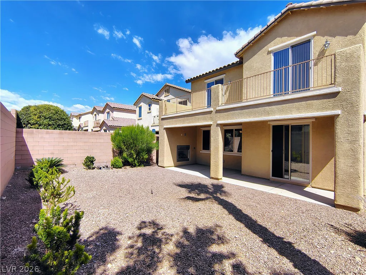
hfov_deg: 94.5
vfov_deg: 78.1
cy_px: 138
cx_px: 183
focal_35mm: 16
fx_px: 169
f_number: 2.2
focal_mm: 2.13
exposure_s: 1/608
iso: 100
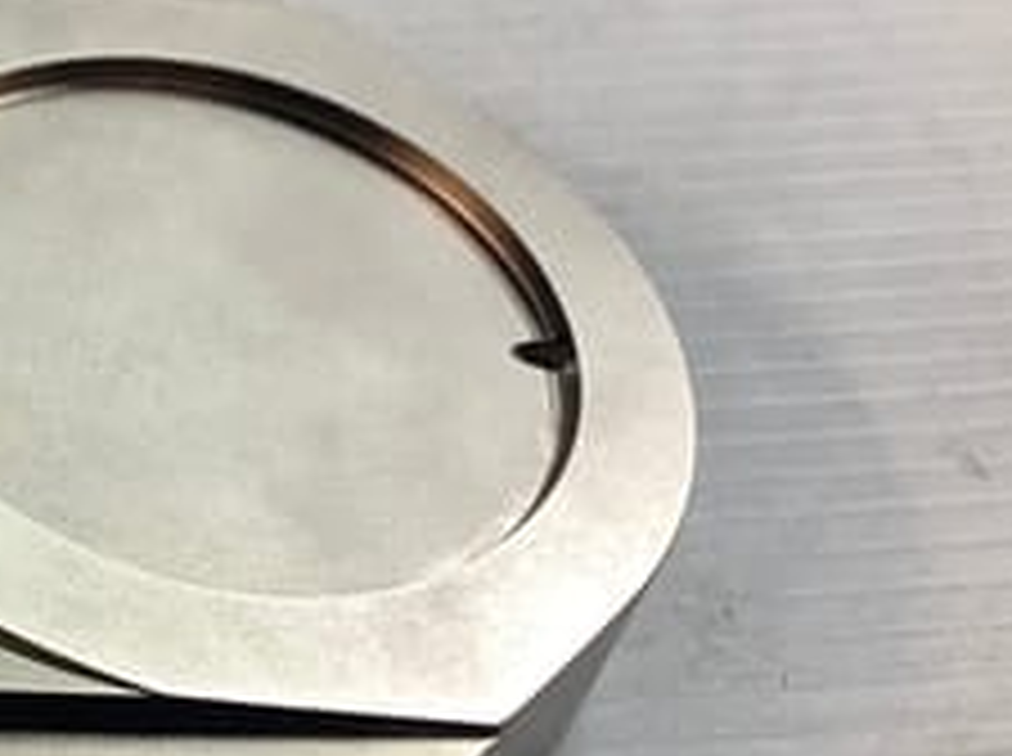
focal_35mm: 69
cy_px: 461
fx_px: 2014
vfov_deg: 21.2
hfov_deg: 26.3
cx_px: -67
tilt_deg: -47.4
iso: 80
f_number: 2.4
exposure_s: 1/50
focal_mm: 3.3
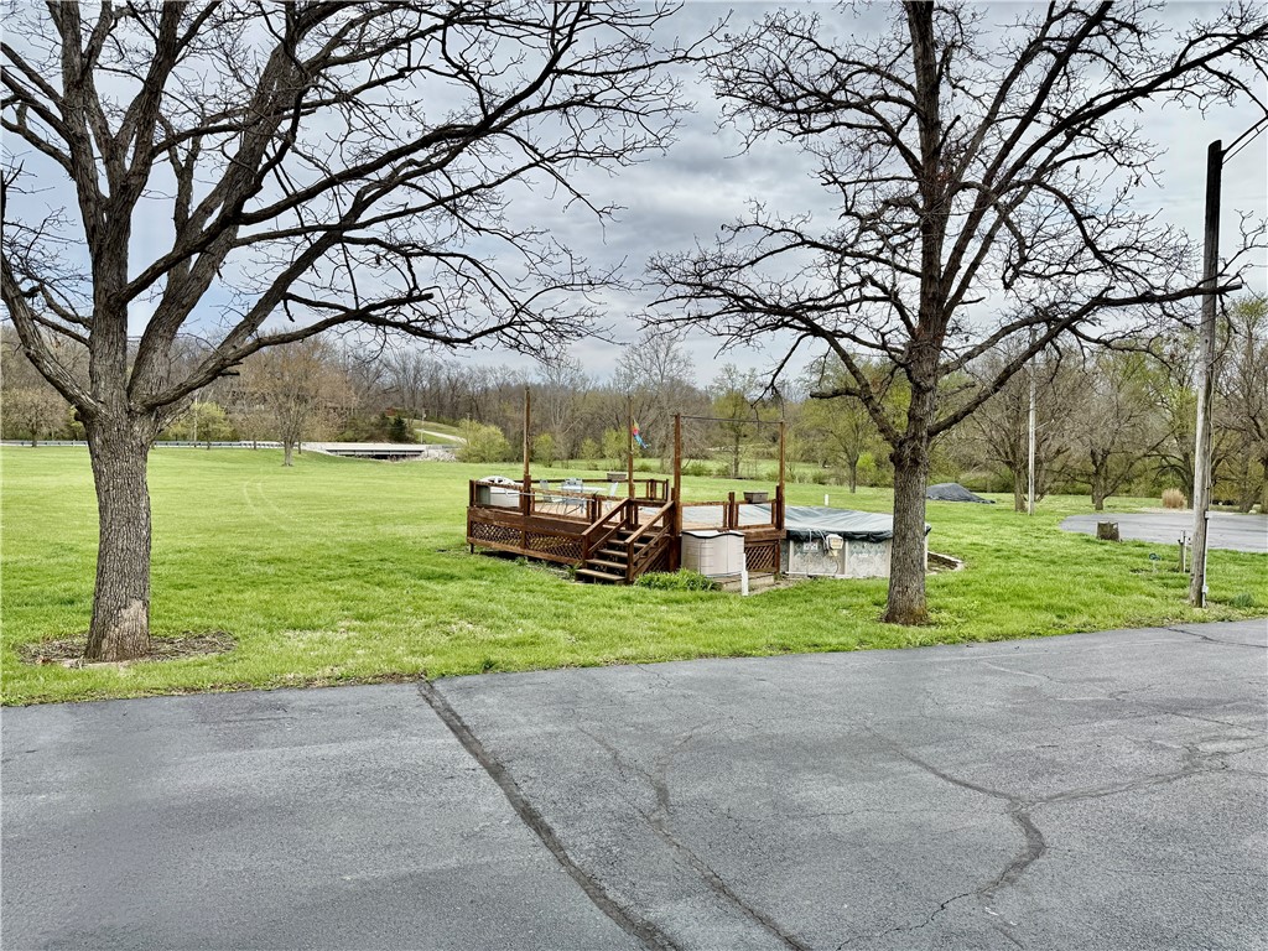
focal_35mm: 24
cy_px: 476
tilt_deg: -3.1
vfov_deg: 56.8
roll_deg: -1.9
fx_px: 879
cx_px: 634
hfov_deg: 71.6
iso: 80
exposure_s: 1/5319
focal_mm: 6.76
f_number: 1.78
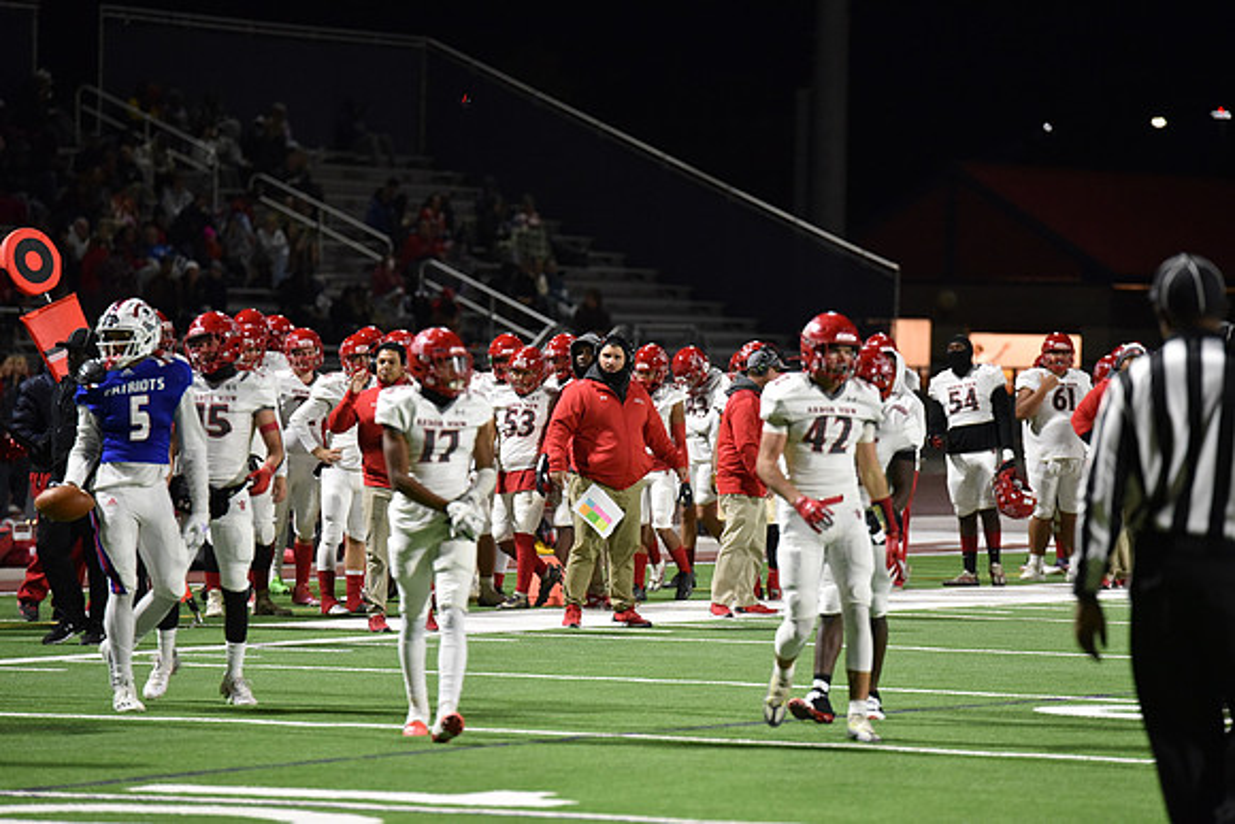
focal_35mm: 200
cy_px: 412
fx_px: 6862
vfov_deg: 6.9
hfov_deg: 10.3
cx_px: 618
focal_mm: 200
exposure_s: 1/500
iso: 5000
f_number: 2.8
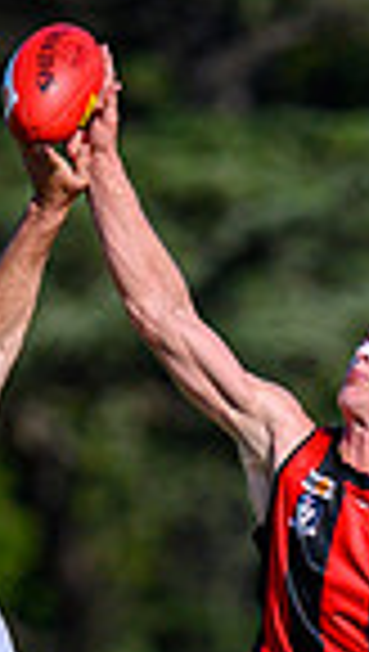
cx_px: 547
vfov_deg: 0.7
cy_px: 1022
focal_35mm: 2880
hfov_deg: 0.4
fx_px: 49893
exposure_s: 1/2500
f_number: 4
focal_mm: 500
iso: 180
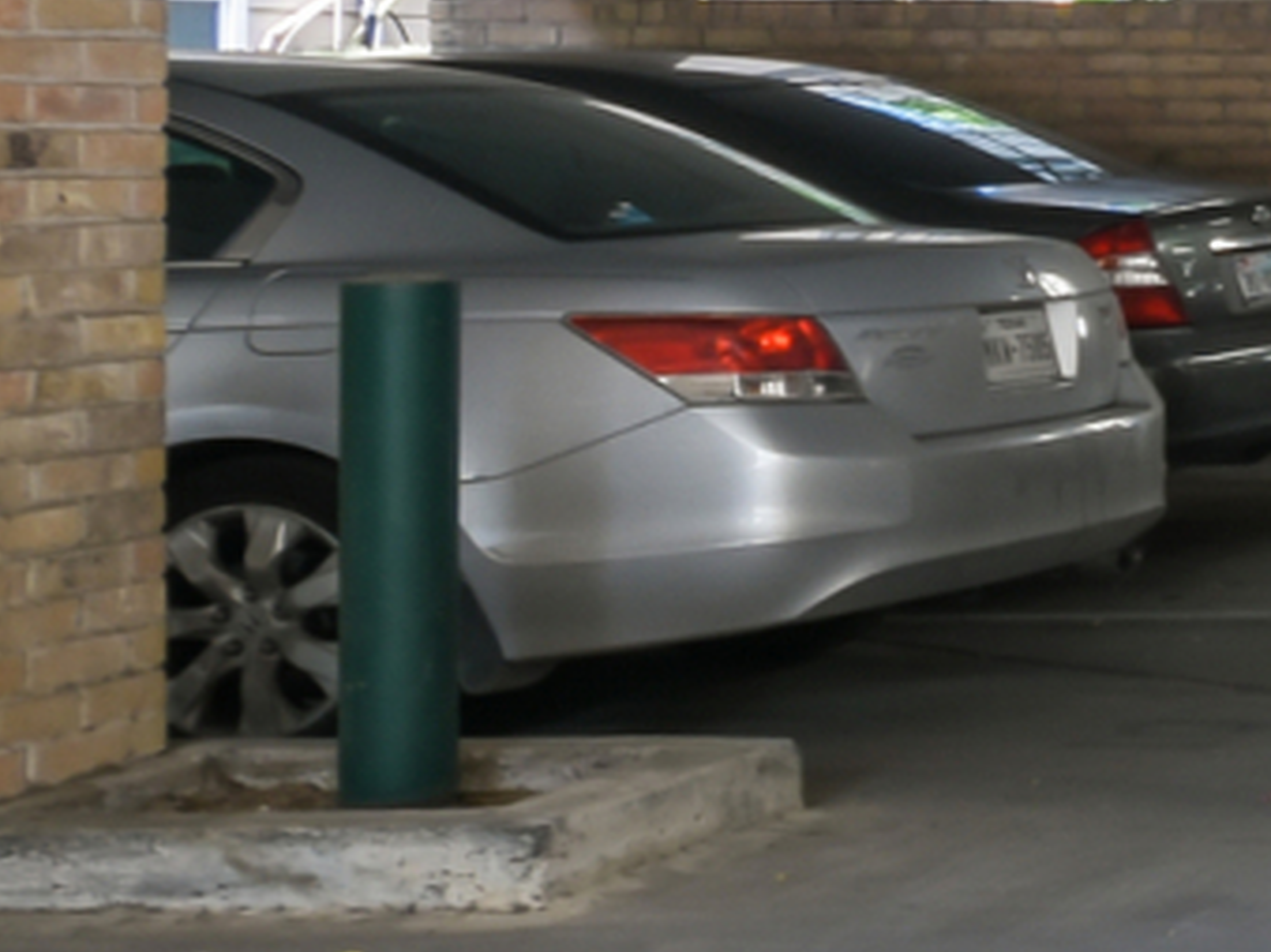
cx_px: 3065
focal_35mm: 85
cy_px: 186
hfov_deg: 14.6
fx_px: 3120
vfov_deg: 17.2
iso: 200
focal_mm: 10
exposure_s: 1/20
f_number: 8
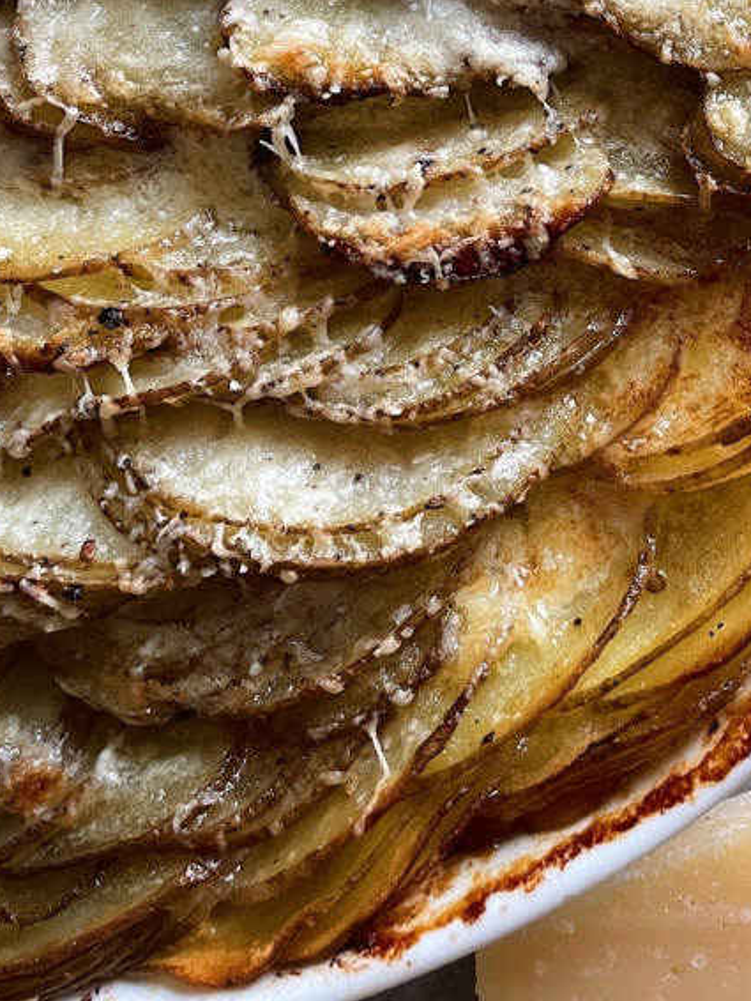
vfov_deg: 38.4
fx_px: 1359
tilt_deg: -84.4
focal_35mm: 47
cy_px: 152
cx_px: 670
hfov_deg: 29.7
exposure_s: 1/75
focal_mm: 4.2
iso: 125
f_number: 1.6
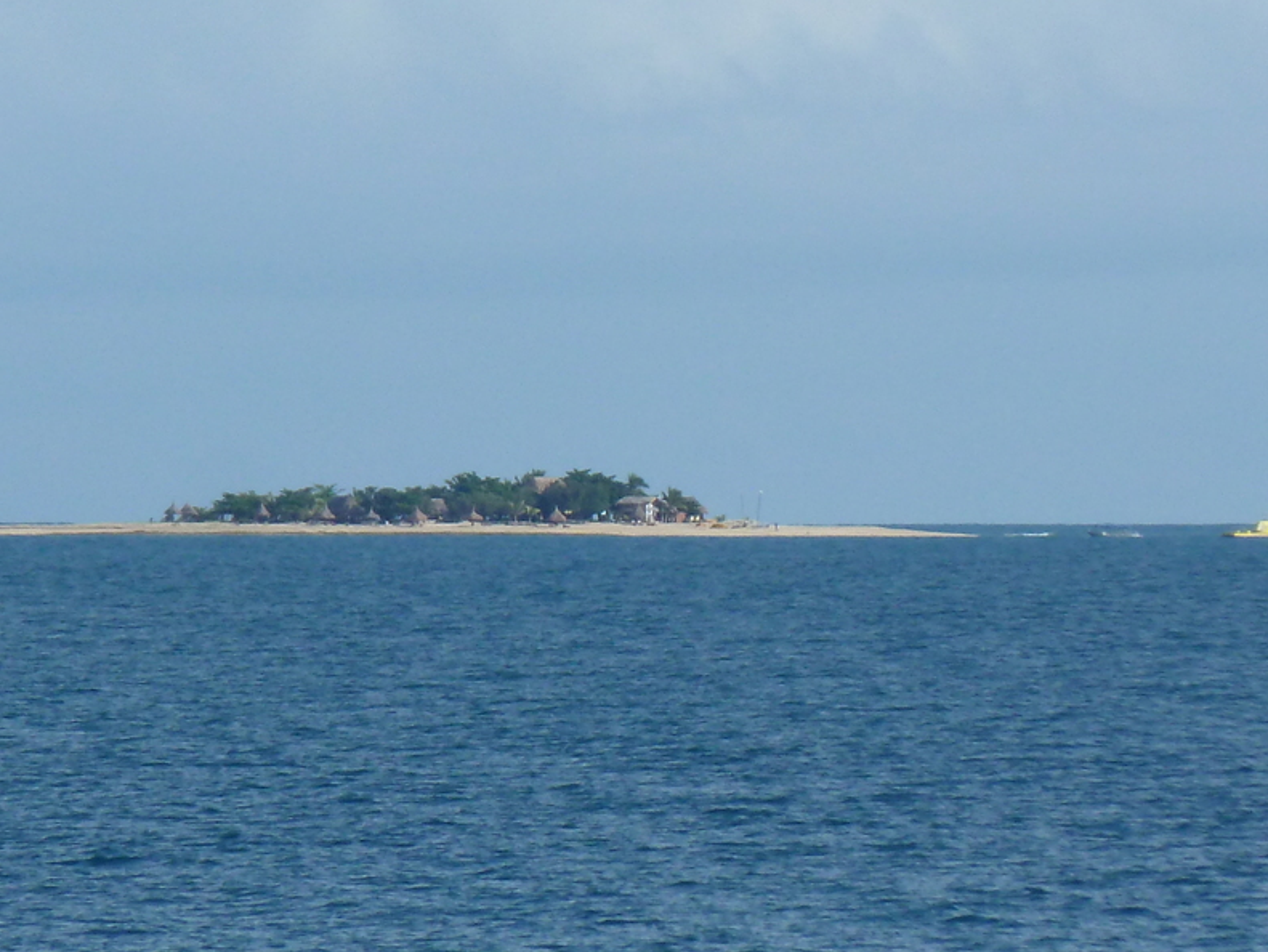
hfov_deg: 3.3
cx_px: 426
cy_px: 470
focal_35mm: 605
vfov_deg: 2.5
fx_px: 22172
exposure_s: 1/800
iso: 160
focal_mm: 49.2
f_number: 5.6
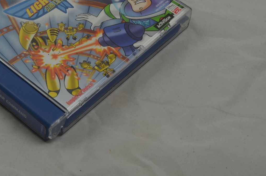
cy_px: 30
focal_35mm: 106
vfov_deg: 12.8
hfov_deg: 19.2
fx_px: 782
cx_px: 66
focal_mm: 40
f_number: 20
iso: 100
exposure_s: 1/3
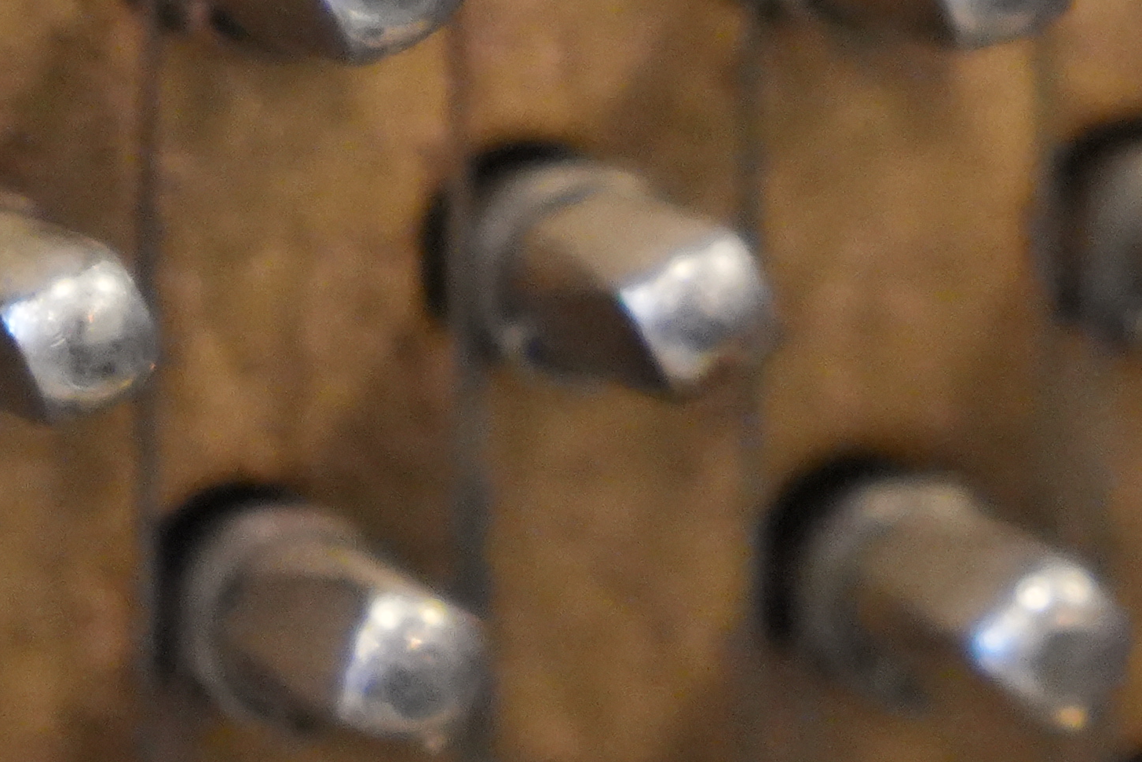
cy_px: -577
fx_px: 14182
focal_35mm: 447
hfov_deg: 4.6
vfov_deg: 3.1
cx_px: 184
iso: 4000
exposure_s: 1/125
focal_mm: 70
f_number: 2.8
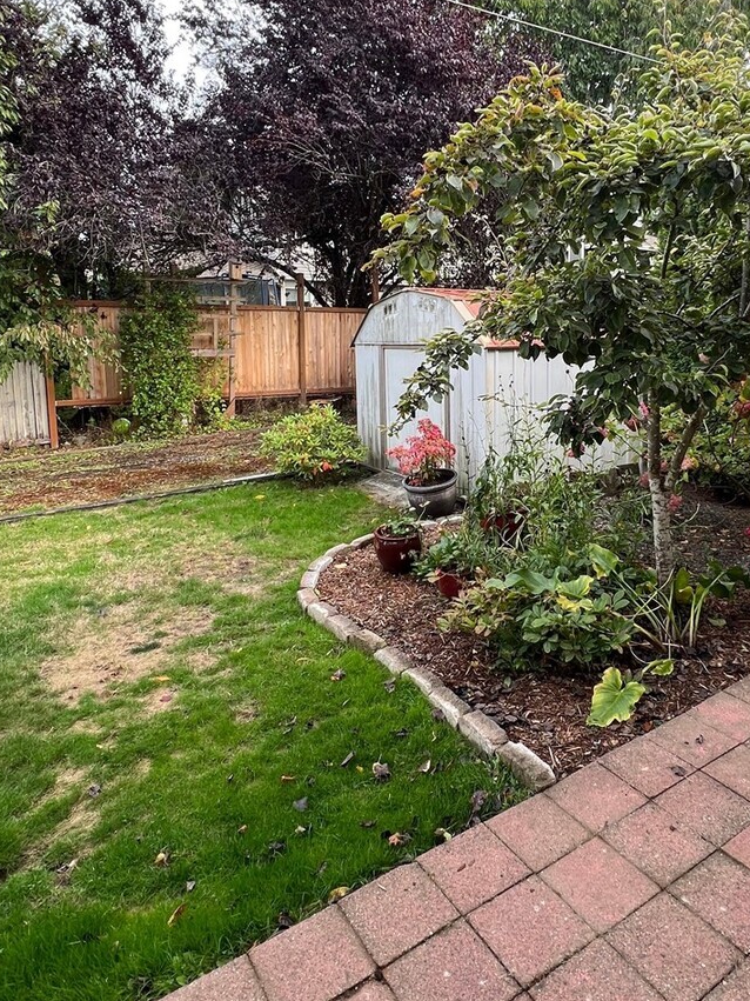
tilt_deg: -6.7
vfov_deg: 75.8
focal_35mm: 22
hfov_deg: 60.5
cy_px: 420
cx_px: 455
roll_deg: -0.2
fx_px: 636
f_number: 1.8
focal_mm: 1.57
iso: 32
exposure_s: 1/134
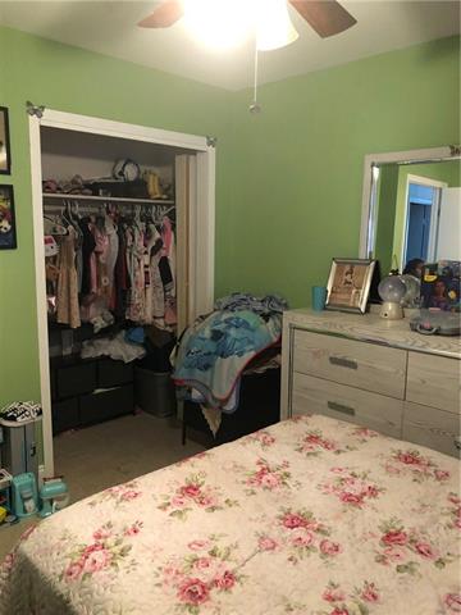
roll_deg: -0.1
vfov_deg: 63.4
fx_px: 497
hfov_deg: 49.7
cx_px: 230
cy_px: 308
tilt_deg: -10.8
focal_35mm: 28
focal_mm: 3.99
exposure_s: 1/7
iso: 100
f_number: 1.8
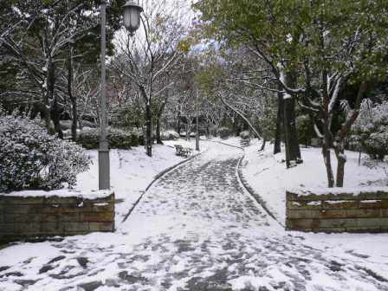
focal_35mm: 35
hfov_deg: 52.6
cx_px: 194
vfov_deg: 40.7
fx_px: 392
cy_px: 146
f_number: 5.6
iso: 80
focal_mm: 5.8
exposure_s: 1/160
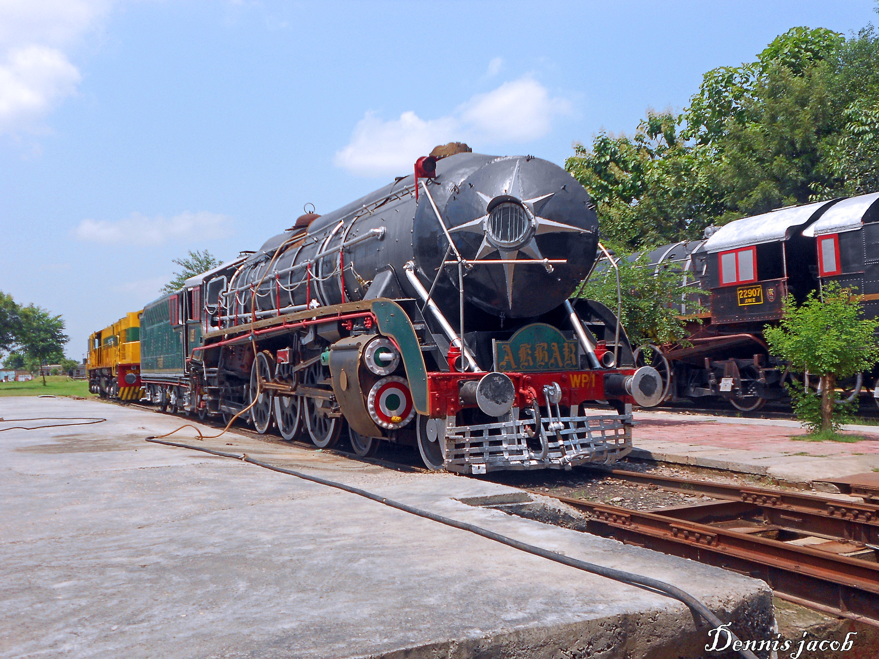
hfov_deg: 56.8
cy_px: 330
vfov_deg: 44.2
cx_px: 440
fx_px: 813
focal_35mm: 32
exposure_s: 1/640
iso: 80
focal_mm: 6
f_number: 3.6
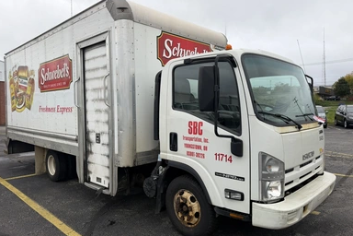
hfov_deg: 69.4
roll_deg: +1.3
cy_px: 120
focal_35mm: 26
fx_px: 255
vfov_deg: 49.6
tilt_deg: -1.4
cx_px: 171
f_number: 1.78
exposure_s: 1/1727
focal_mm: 6.76
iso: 80
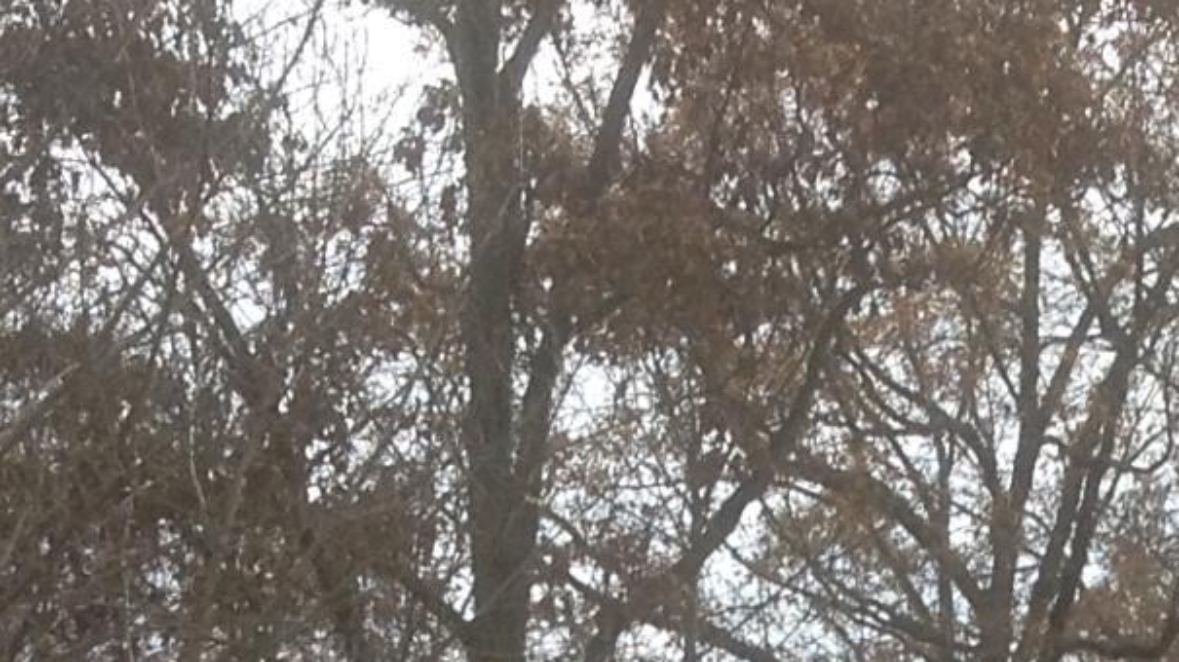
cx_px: 1389
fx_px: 5907
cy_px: 1815
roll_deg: +1.6
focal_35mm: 189
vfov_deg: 6.0
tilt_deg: +2.4
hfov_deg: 11.2
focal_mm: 4.28
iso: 50
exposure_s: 1/506
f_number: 2.4
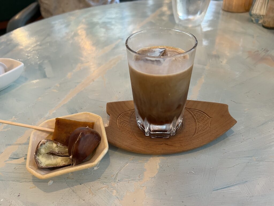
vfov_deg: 53.1
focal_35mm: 26
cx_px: 137
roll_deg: +5.2
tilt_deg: -40.0
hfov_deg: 67.3
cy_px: 103
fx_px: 206
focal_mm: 5.7
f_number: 1.5
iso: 160
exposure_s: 1/50
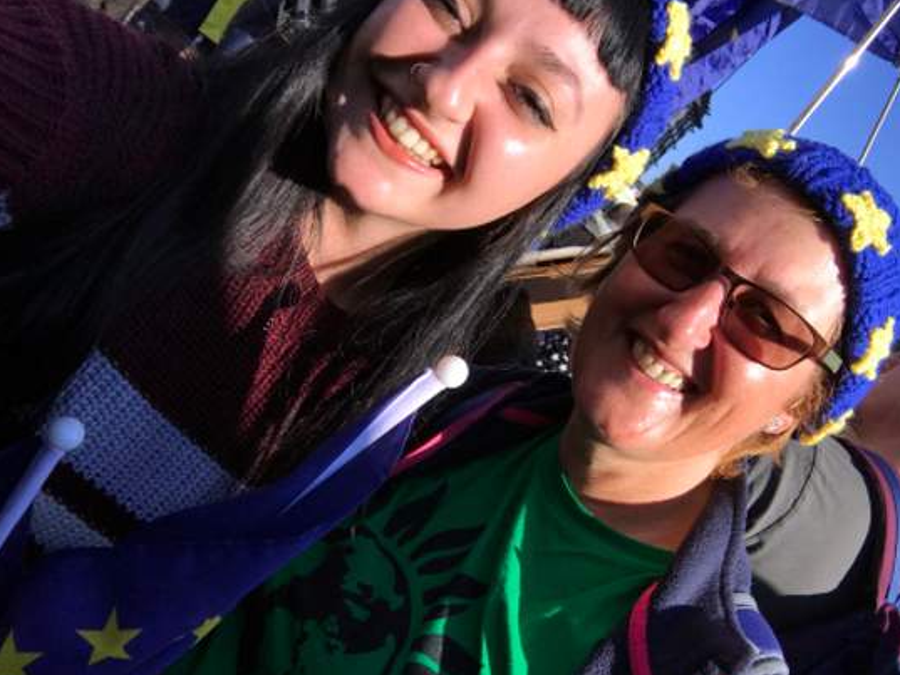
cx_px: 473
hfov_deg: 53.9
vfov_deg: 41.8
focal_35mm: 34
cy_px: 327
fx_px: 884
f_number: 2.2
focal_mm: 2.87
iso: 25
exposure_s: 1/972
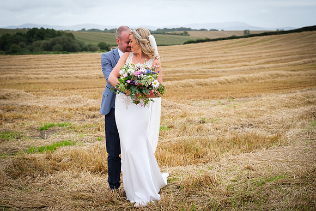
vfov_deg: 24.5
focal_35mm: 55
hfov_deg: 36.0
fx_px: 485
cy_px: 90
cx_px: 140
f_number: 2.8
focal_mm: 32.1
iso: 200
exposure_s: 1/1000
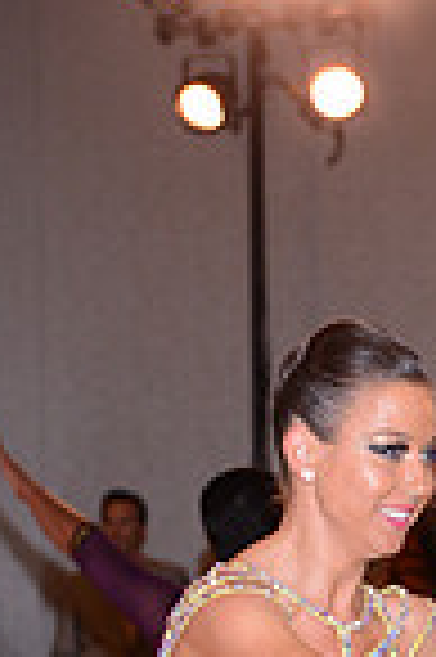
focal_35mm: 278
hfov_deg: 4.9
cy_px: 1030
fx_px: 5062
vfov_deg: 7.3
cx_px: 771
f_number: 5.6
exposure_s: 1/250
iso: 1000
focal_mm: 70
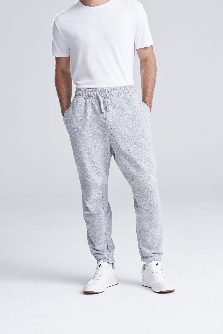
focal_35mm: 110
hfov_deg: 12.5
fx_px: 1021
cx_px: 112
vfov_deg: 18.6
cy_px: 167
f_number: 10
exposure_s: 1/160
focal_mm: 110
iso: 400
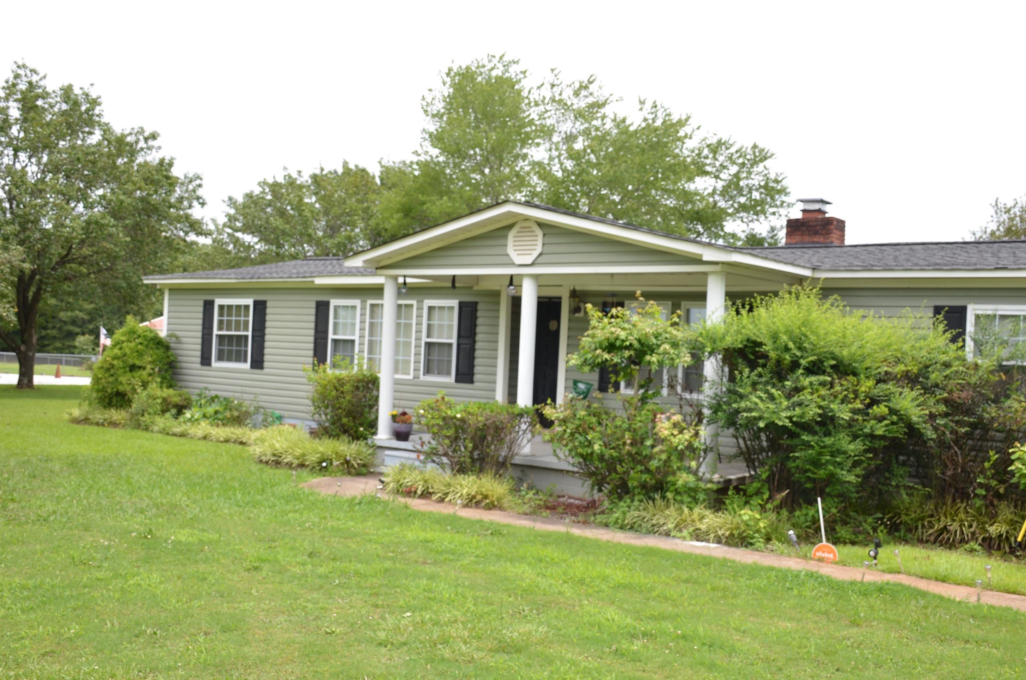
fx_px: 1081
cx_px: 541
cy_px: 347
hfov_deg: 50.8
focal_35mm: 38
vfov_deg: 34.9
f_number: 7.1
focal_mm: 24
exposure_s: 1/250
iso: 100
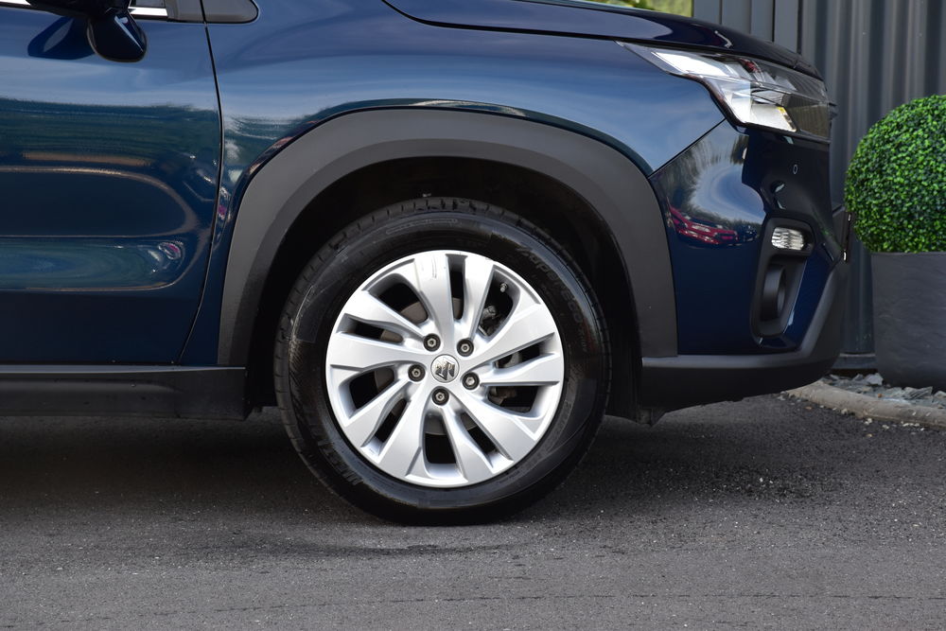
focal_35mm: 128
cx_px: 473
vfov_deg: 10.8
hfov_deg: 16.1
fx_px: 3351
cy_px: 316
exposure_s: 1/125
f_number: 9
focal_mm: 85
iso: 450
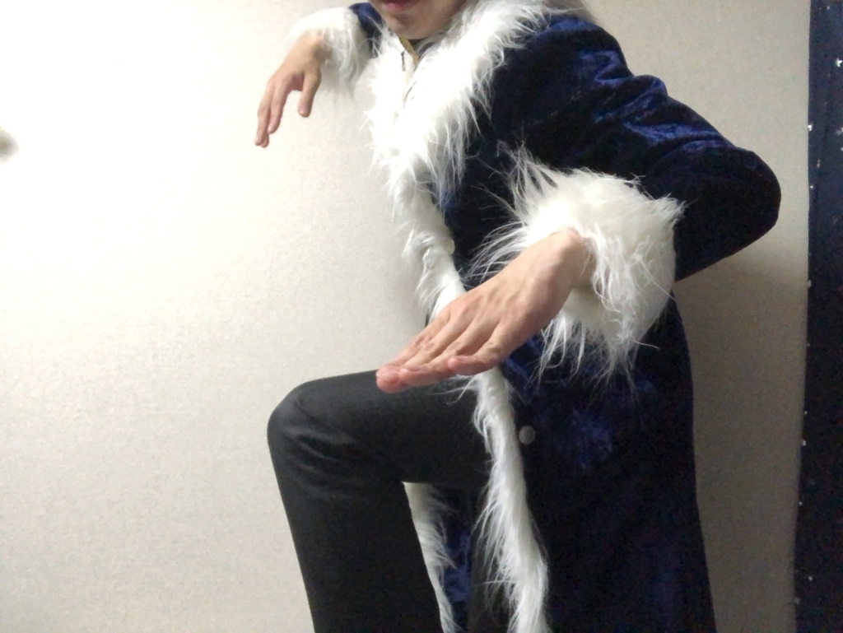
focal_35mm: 32
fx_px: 780
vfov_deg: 44.2
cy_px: 316
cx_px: 422
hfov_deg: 56.8
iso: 640
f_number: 2.2
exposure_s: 1/24
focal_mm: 2.87
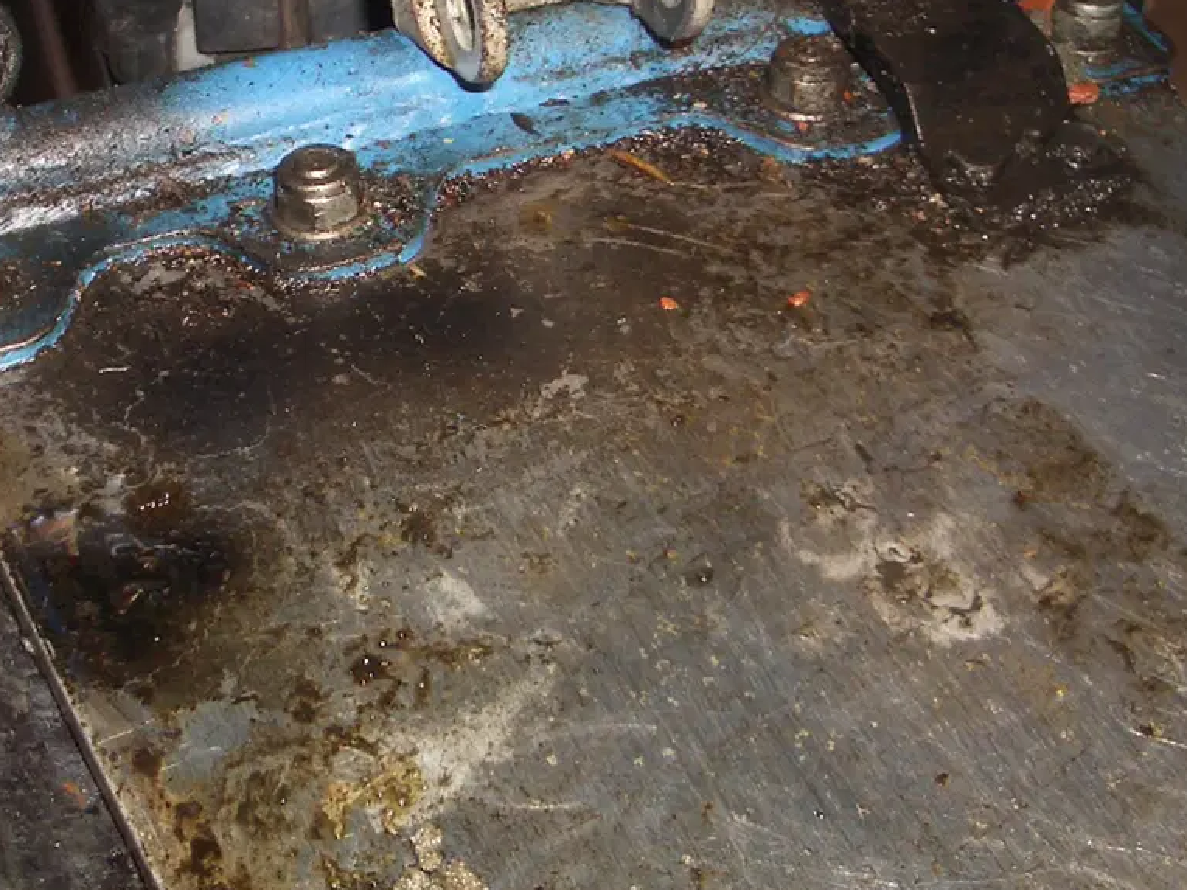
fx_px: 1886
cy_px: 245
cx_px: 527
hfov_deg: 34.9
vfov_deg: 26.3
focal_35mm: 55
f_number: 4.3
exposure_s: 1/40
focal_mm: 5.8
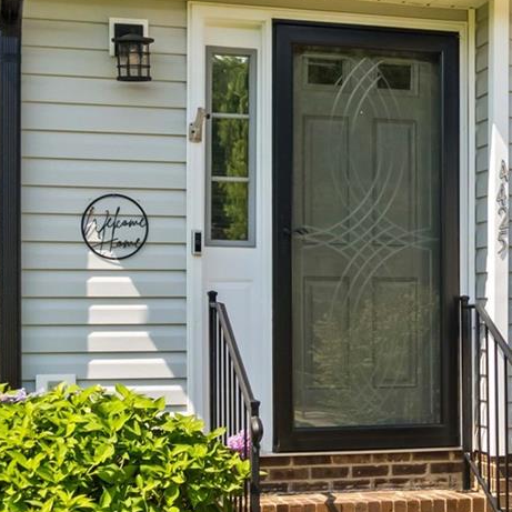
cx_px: 502
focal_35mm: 83
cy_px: 269
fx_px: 1389
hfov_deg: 20.3
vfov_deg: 20.9
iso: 150
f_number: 2.8
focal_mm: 8.38
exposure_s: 1/1250
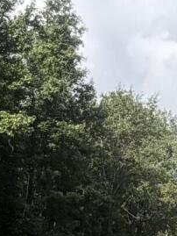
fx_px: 708
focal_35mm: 104
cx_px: 217
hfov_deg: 13.8
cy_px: 111
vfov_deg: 18.9
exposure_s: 1/770
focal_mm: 2.22
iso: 32
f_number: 2.2
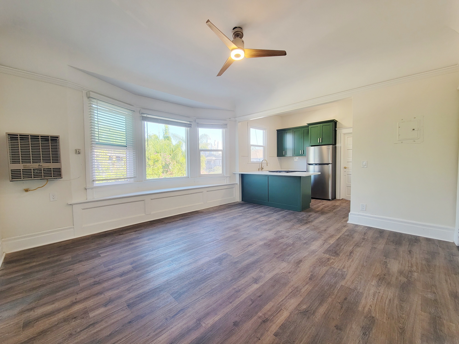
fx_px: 172
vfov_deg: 89.9
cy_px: 172
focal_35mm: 13
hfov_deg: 106.2
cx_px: 230
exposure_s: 1/60
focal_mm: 2.2
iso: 64
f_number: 2.2
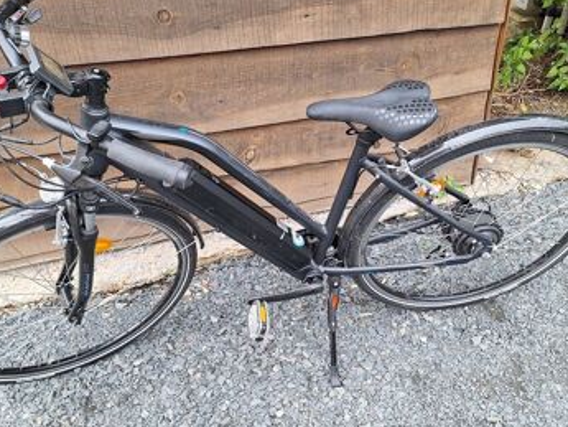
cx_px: 280
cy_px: 229
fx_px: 525
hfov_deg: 56.8
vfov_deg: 44.2
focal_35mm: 32
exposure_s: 1/100
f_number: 1.8
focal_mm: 5.54
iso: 40
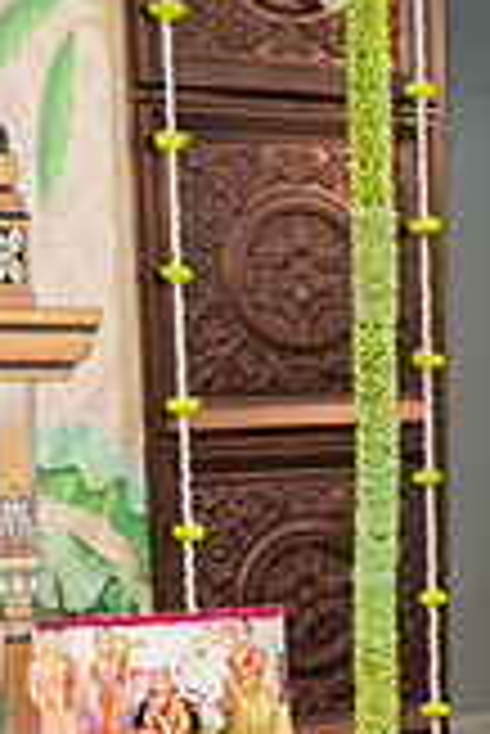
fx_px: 2139
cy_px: 687
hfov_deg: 12.2
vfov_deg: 19.0
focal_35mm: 105
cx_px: 832
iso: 640
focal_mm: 29.5
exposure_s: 1/160
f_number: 3.2
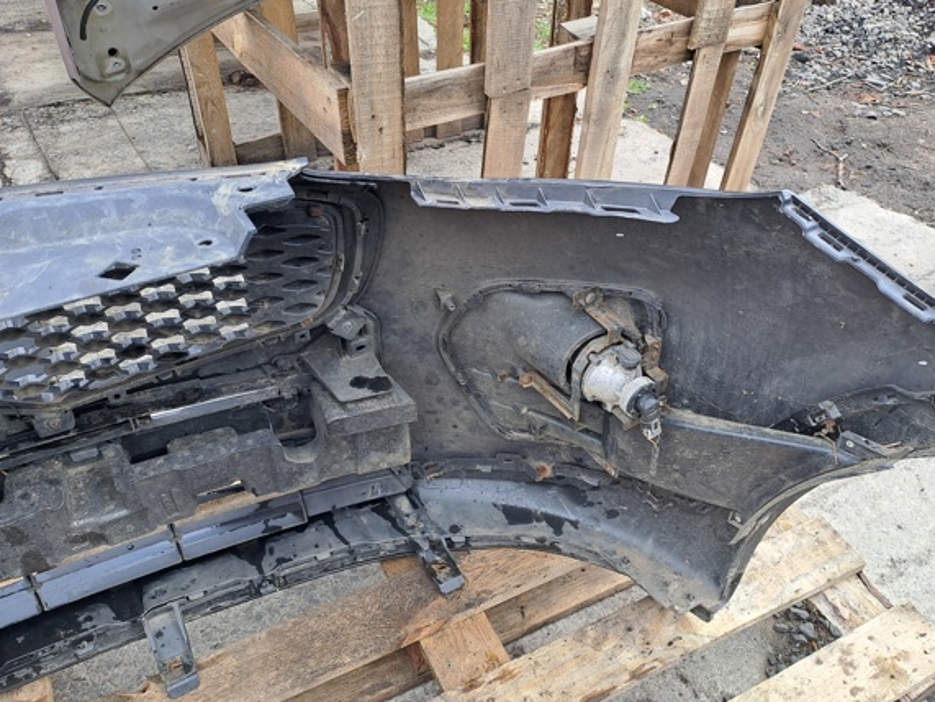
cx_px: 506
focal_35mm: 28
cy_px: 358
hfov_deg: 63.3
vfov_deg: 49.8
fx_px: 757
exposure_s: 1/204
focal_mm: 4.65
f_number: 1.8
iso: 32
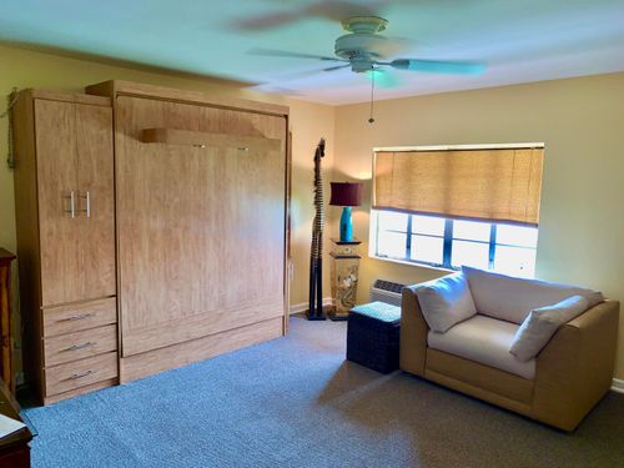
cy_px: 234
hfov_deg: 67.3
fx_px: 469
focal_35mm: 26
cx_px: 312
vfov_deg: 53.1
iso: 32
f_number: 1.8
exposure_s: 1/22
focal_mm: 4.25
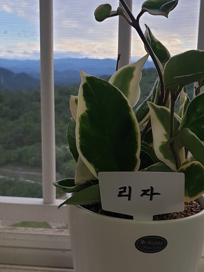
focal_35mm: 41
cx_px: 129
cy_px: 154
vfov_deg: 45.7
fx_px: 322
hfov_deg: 34.9
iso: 80
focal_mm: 4.3
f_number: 2.4
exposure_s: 1/120
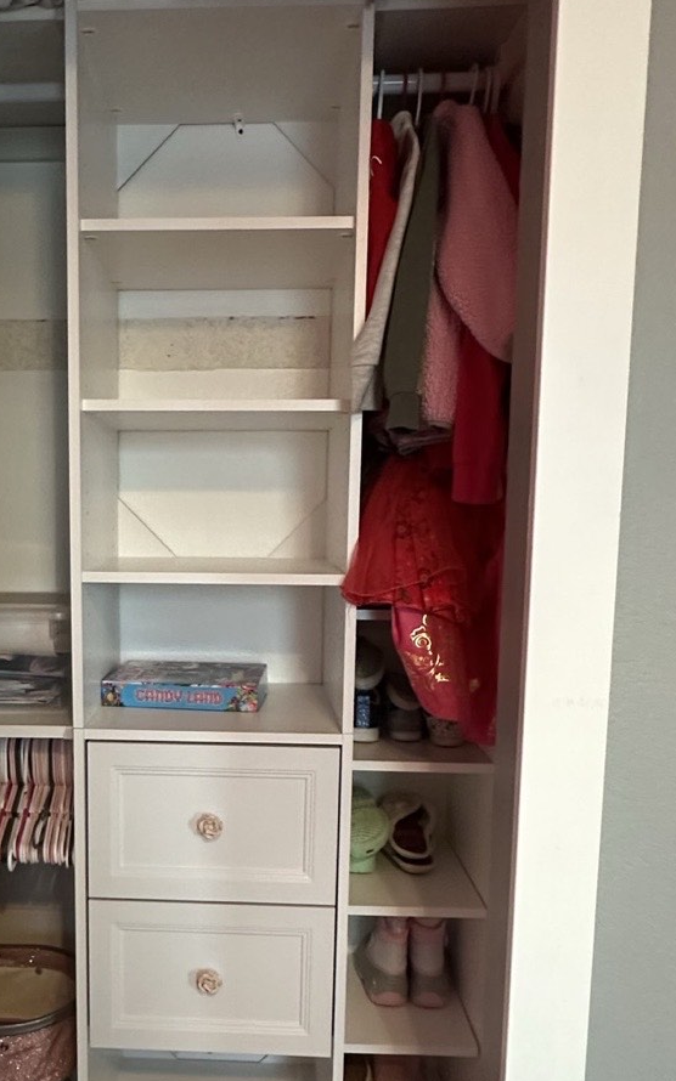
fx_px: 885
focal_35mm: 30
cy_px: 615
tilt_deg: -7.1
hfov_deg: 41.0
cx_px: 202
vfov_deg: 62.6
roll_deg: -0.2
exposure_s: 1/60
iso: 500
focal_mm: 2.22
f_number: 2.2
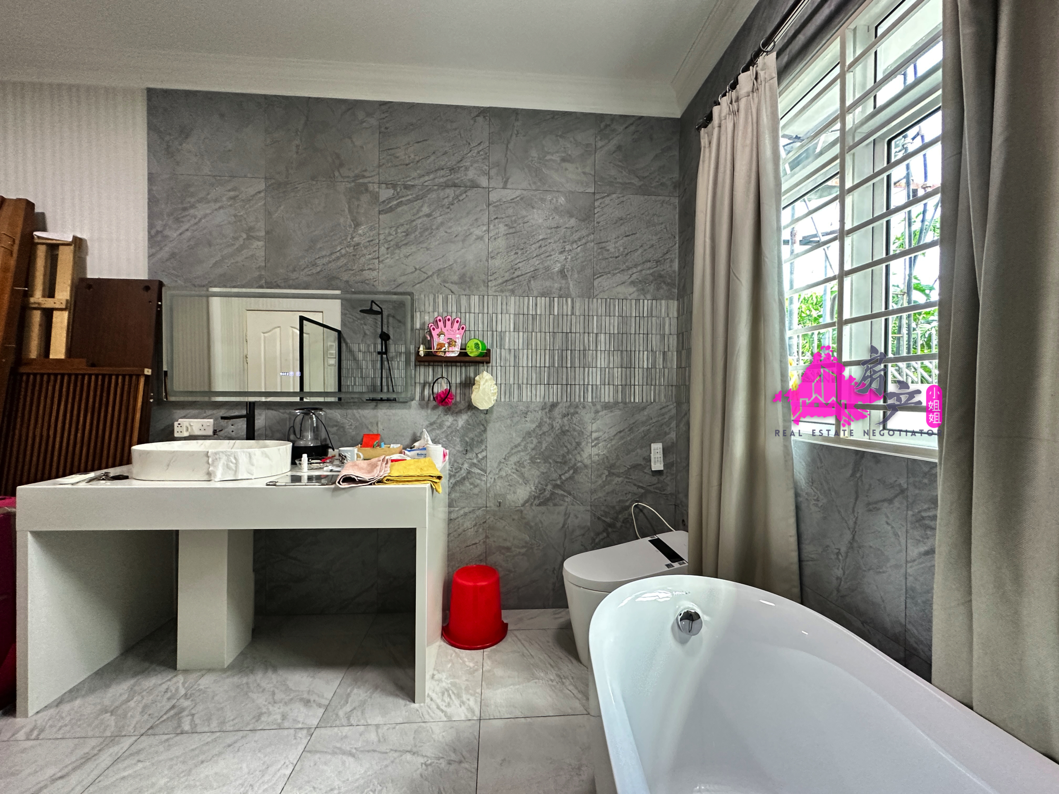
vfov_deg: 85.7
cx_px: 530
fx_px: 428
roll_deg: -0.7
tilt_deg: -0.9
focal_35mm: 14
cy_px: 397
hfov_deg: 102.1
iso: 320
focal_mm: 2.22
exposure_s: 1/76
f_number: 2.2
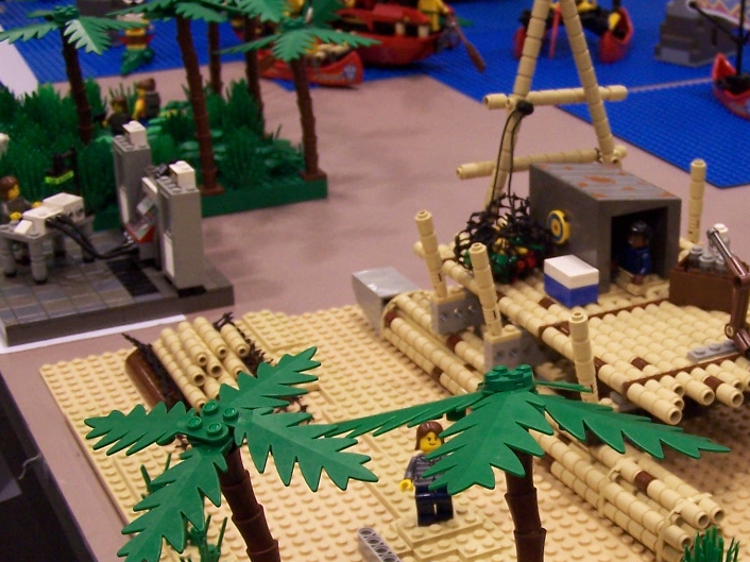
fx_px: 1473
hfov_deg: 28.1
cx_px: 581
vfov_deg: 21.5
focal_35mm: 68
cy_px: 398
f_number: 2.8
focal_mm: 6.7
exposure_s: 1/20
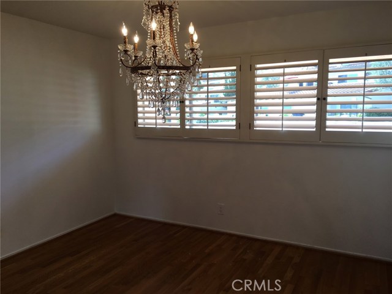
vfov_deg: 48.2
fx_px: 328
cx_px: 196
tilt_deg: -7.0
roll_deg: -0.1
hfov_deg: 61.7
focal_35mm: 29
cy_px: 147
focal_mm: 4.15
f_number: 2.2
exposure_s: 1/60
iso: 25
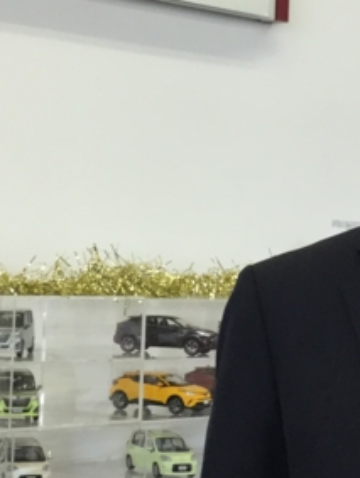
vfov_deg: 17.5
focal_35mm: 112
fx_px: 1550
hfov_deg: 13.2
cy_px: 226
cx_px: 289
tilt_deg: +1.4
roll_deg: -1.9
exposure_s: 1/33
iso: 50
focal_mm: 3.3
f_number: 2.4
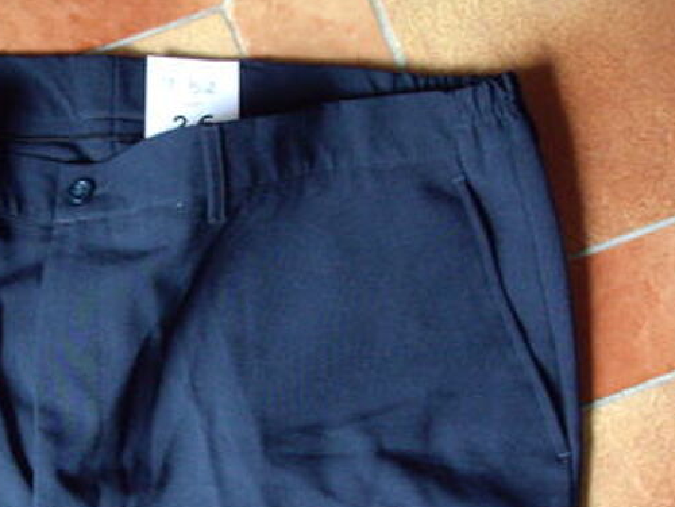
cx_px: 96
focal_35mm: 76
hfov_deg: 25.0
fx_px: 1482
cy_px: 418
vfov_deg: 19.2
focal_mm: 6.2
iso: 200
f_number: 2.7
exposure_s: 1/13
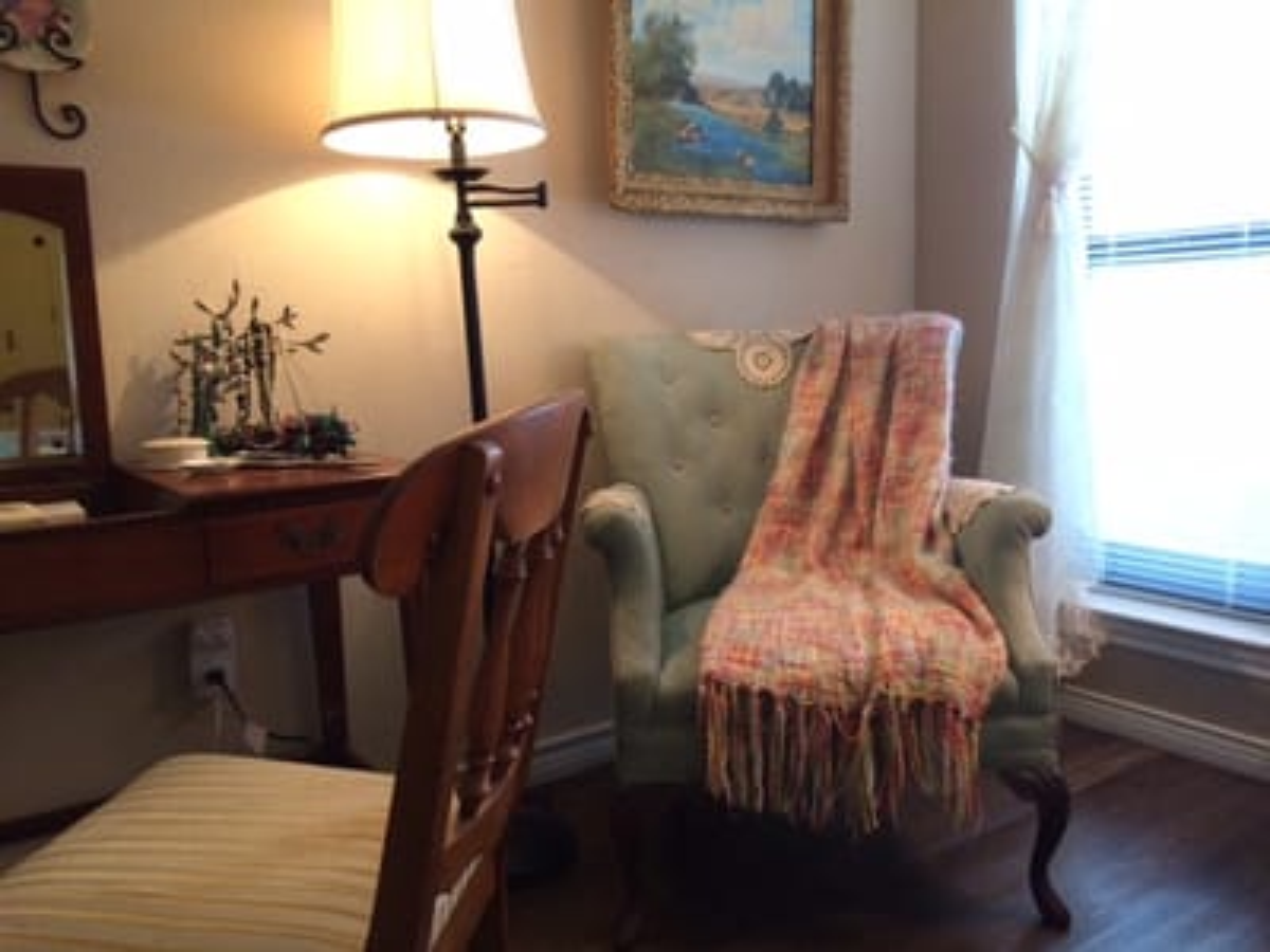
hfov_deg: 61.7
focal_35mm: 29
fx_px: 1064
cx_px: 635
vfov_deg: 48.2
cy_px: 476
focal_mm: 4.15
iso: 64
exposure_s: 1/30
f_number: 2.2
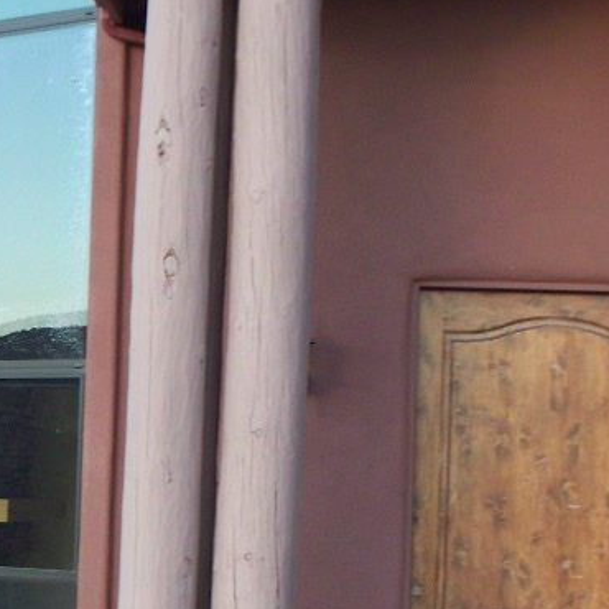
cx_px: 43
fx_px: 2189
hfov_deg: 15.6
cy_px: 458
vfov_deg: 15.8
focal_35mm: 110
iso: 160
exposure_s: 1/60
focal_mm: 7.54
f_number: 2.8
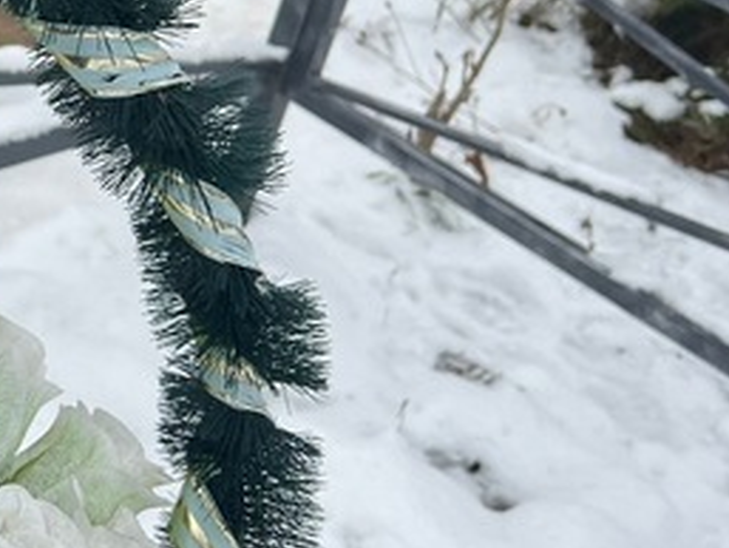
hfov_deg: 21.7
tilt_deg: -28.2
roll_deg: -9.0
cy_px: 153
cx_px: -224
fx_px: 1707
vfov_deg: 18.1
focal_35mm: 81
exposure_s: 1/380
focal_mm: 5.7
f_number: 1.5
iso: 50
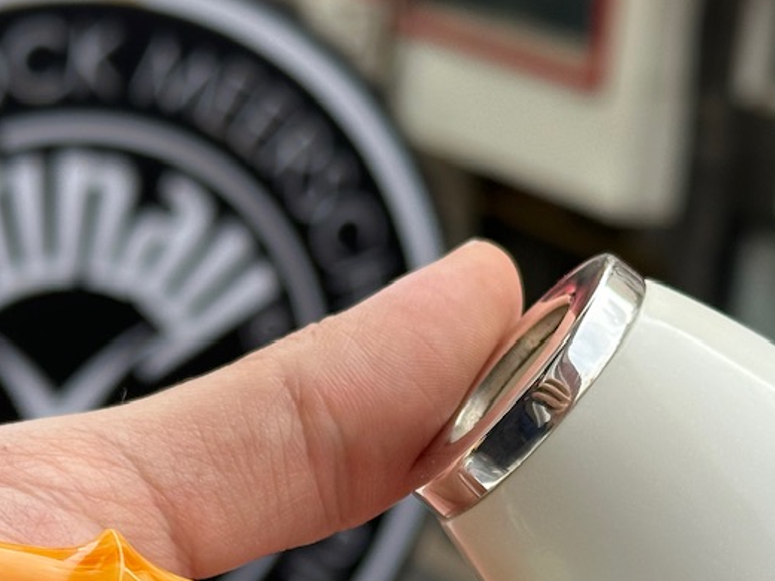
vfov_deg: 12.3
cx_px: 254
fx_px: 2642
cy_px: 639
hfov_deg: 16.6
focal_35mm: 118
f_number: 1.78
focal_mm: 6.86
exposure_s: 1/1497
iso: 64
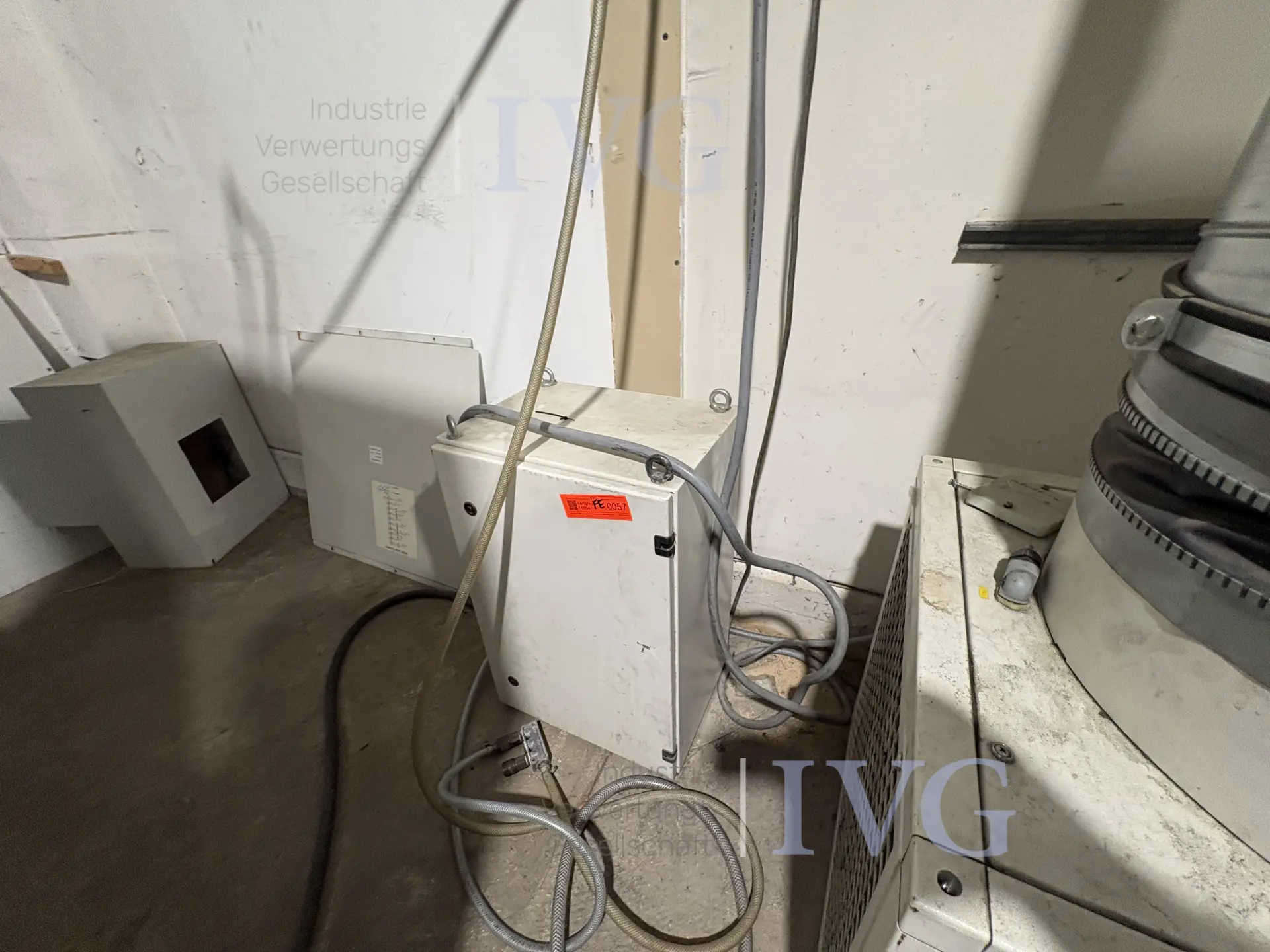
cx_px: 635
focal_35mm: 14
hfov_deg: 102.1
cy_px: 476
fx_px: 514
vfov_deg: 85.7
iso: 160
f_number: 2.2
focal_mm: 2.22
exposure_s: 1/50
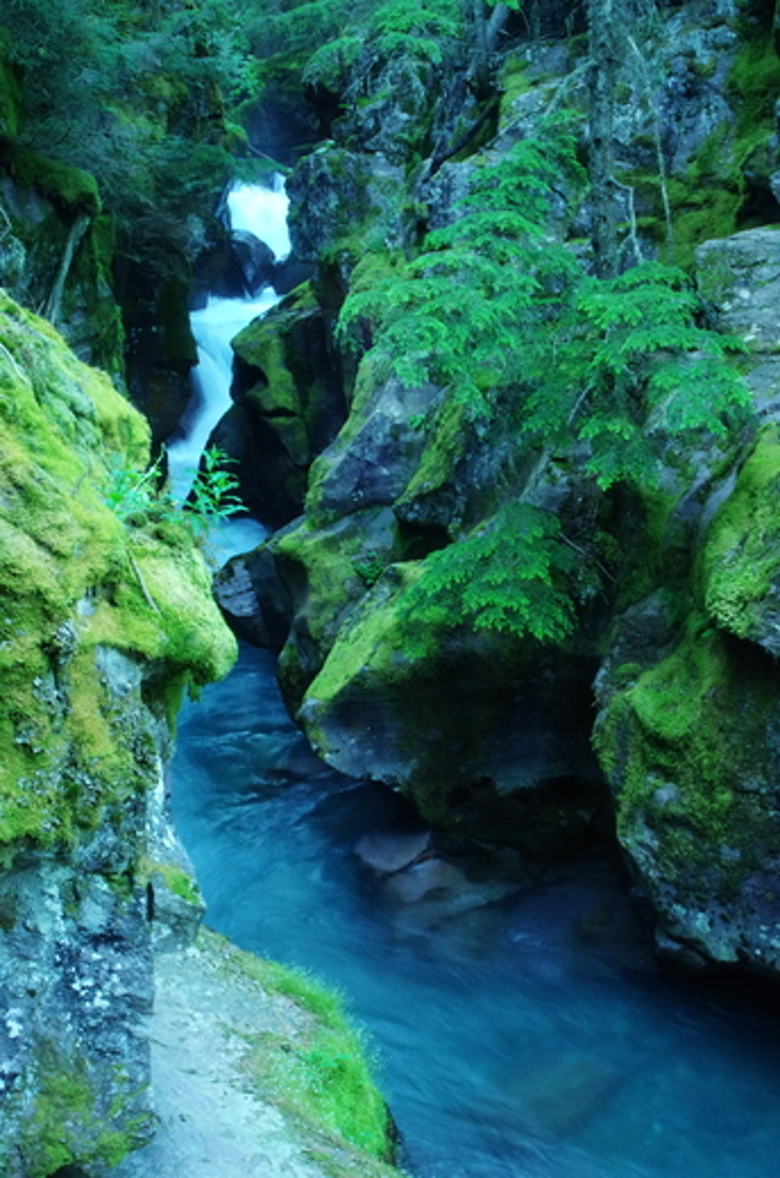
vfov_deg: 46.5
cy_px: 589
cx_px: 390
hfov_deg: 31.7
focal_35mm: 42
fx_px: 1372
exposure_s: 1/3.33
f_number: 20
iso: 3200
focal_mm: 28
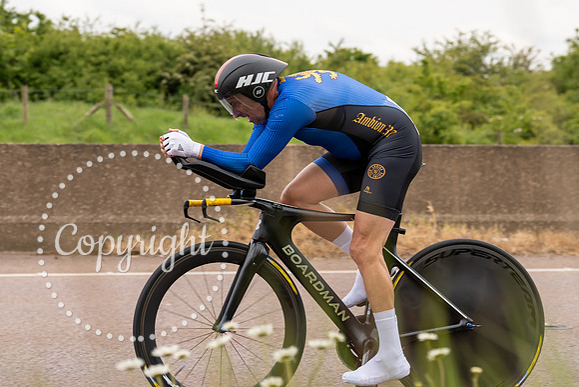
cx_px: 291
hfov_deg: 17.9
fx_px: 1839
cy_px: 75
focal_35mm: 114
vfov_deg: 11.9
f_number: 4
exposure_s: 1/1000
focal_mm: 70
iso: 125
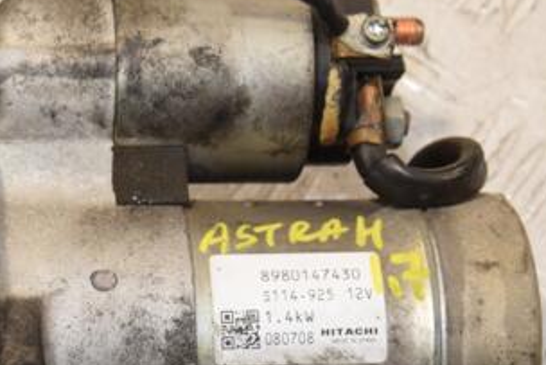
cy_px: 273
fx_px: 2246
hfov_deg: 13.8
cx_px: 162
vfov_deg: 9.3
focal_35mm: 148
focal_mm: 50
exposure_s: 1/200
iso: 800
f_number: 7.1
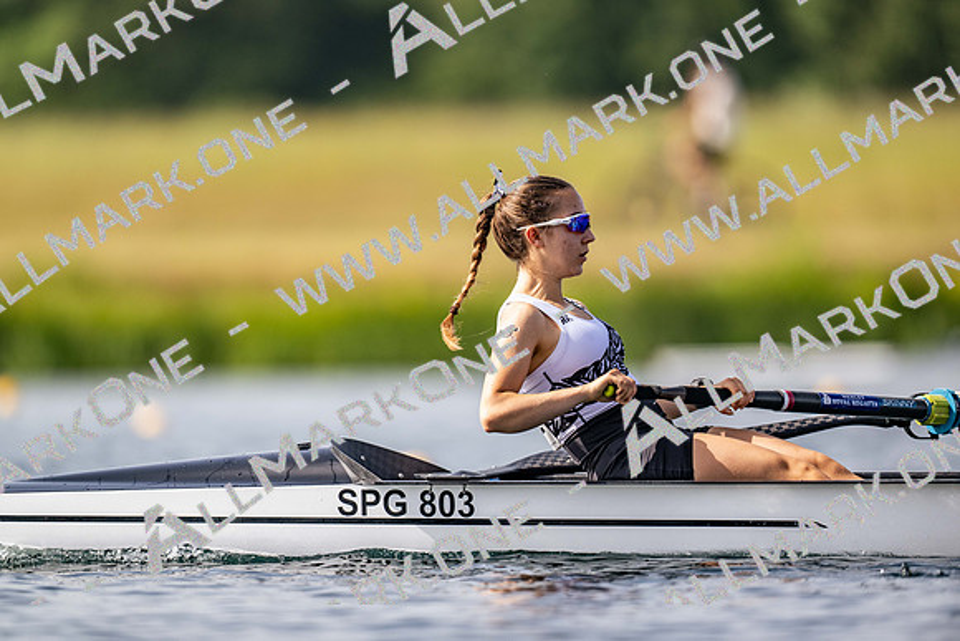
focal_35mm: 600
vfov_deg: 2.3
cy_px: 320
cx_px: 480
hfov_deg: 3.4
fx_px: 16003
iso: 180
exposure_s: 1/2500
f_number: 4
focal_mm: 600
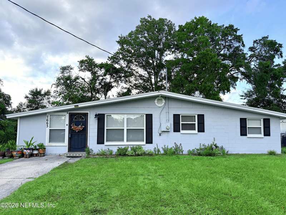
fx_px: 198
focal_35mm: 24
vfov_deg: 56.8
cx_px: 143
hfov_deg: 71.6
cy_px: 108
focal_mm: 6.76
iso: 100
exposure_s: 1/955
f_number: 1.78
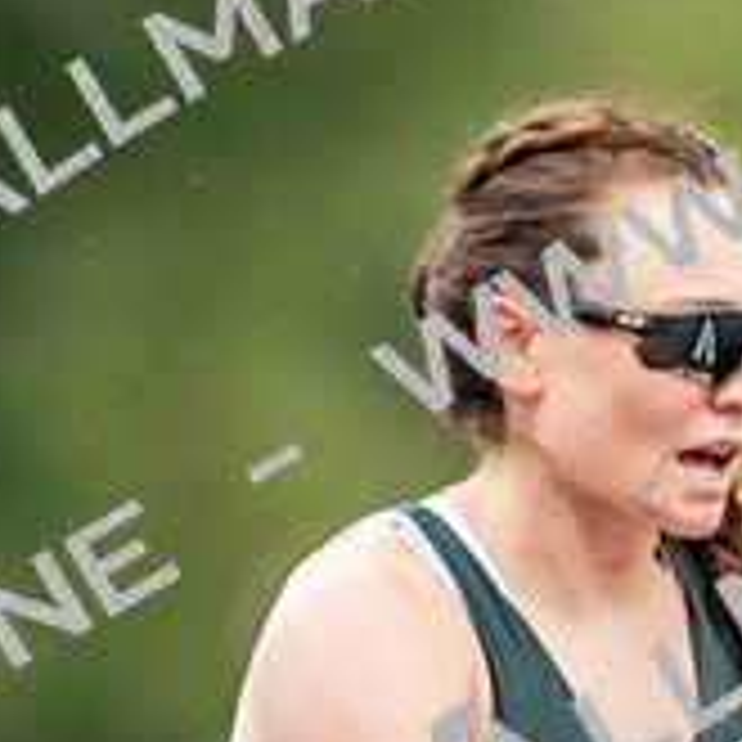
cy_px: 488
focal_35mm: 1793
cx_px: 45
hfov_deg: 1.0
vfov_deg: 1.0
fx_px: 43482
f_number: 4
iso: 6400
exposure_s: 1/2500
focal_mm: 600
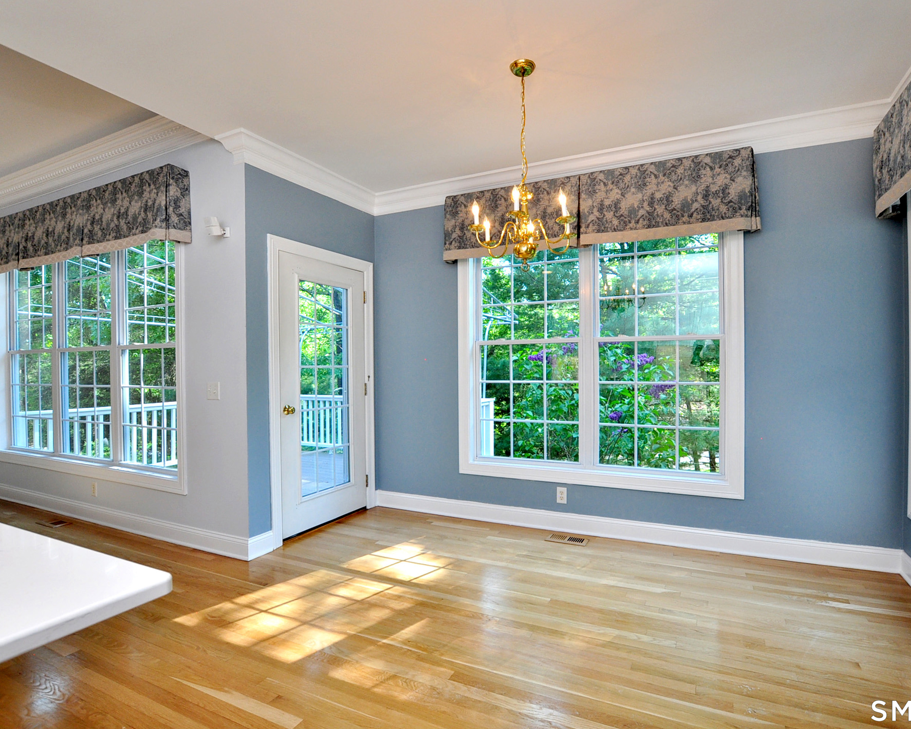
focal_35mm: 17
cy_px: 364
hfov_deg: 89.5
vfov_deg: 77.0
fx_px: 458
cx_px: 485
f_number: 5.6
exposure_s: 1/80
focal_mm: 10
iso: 320
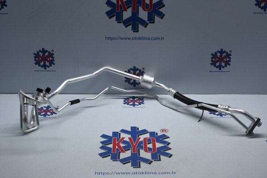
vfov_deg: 24.4
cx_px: 134
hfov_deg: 35.9
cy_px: 89
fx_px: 412
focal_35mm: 56
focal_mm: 37
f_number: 5.3
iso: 220
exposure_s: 1/60
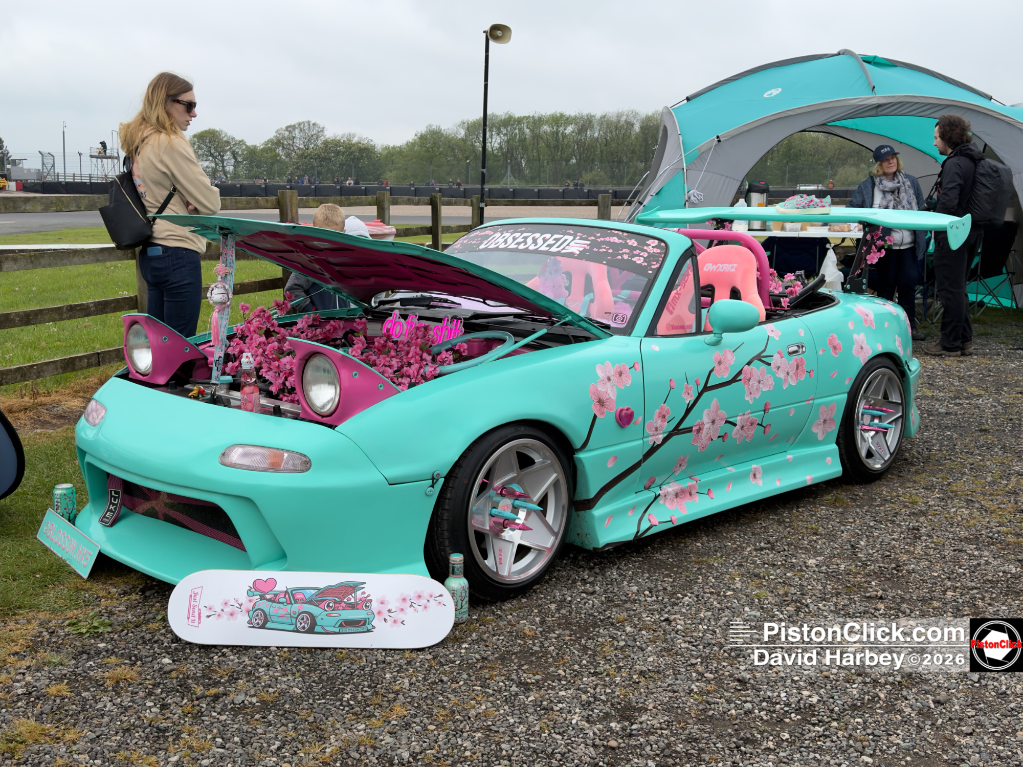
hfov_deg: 45.8
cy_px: 384
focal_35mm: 41
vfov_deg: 35.1
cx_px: 512
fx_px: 1211
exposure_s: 1/1792
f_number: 1.8
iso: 64
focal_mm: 6.8
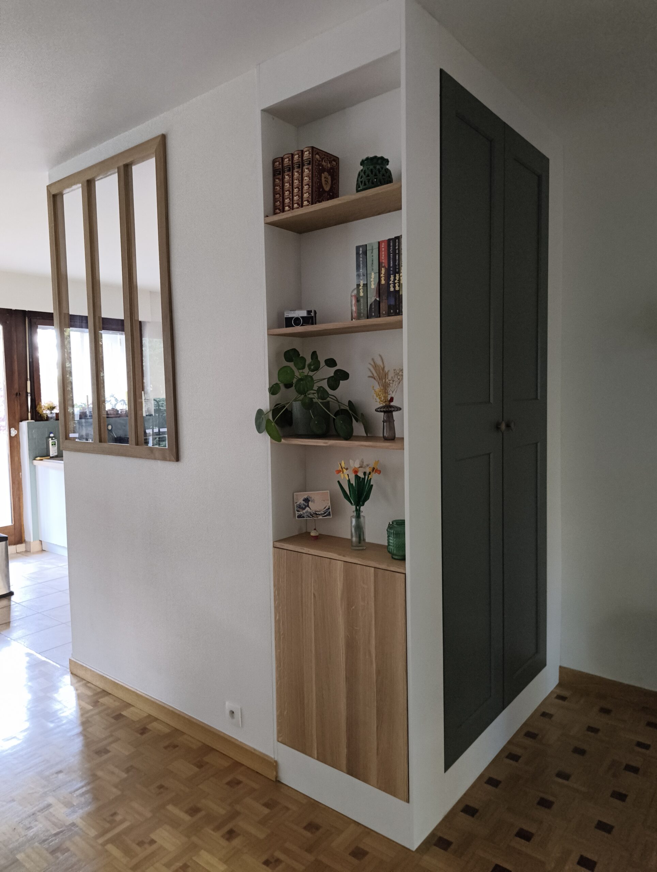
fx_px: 606
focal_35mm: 24
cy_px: 436
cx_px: 328
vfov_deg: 71.5
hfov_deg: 56.9
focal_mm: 5.56
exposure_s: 1/50
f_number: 1.87
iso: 1362
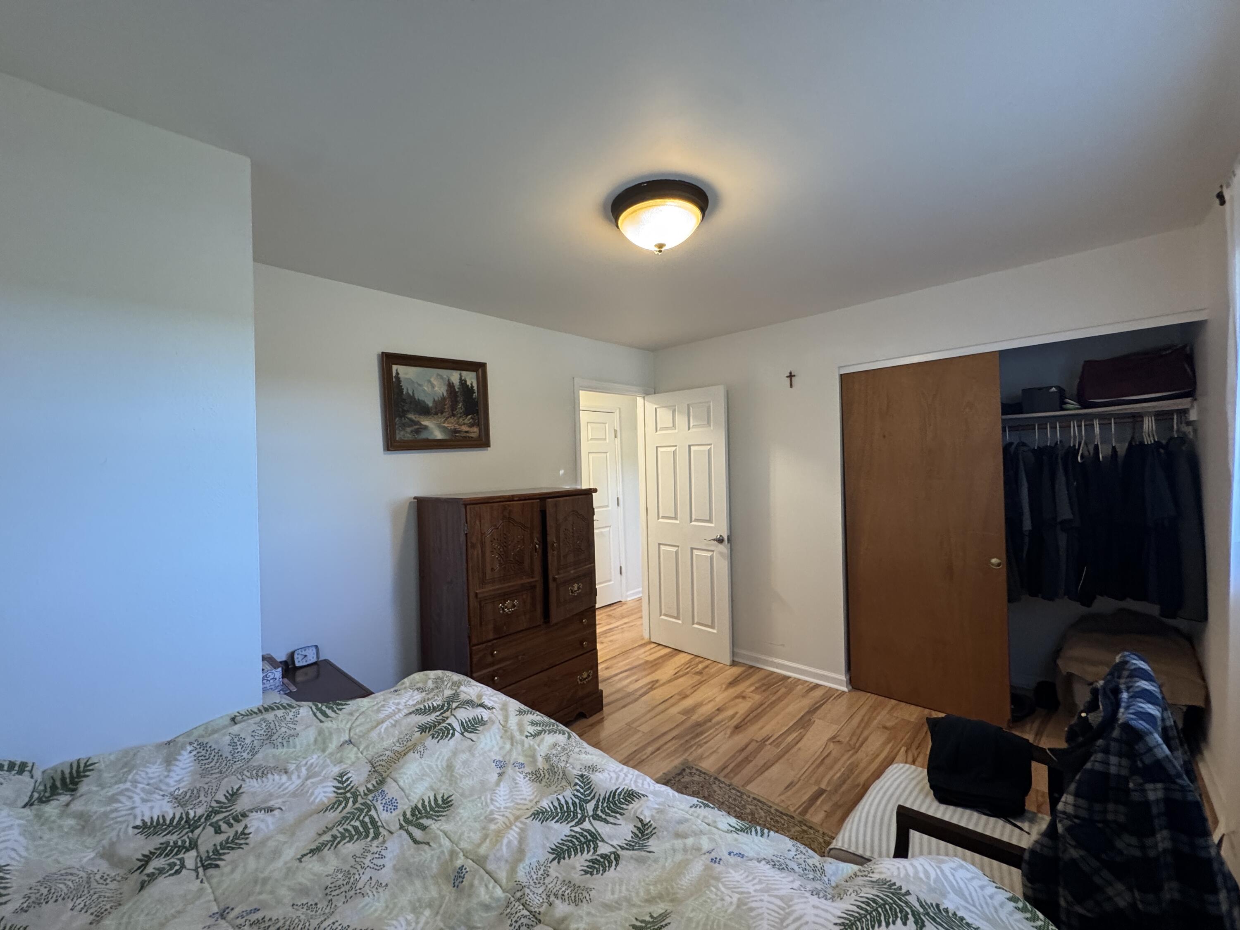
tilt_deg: -1.4
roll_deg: +1.7
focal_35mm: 14
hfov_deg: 102.1
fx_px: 502
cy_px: 465
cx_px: 620
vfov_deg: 85.7
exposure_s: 1/60
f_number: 2.2
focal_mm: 2.22
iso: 320
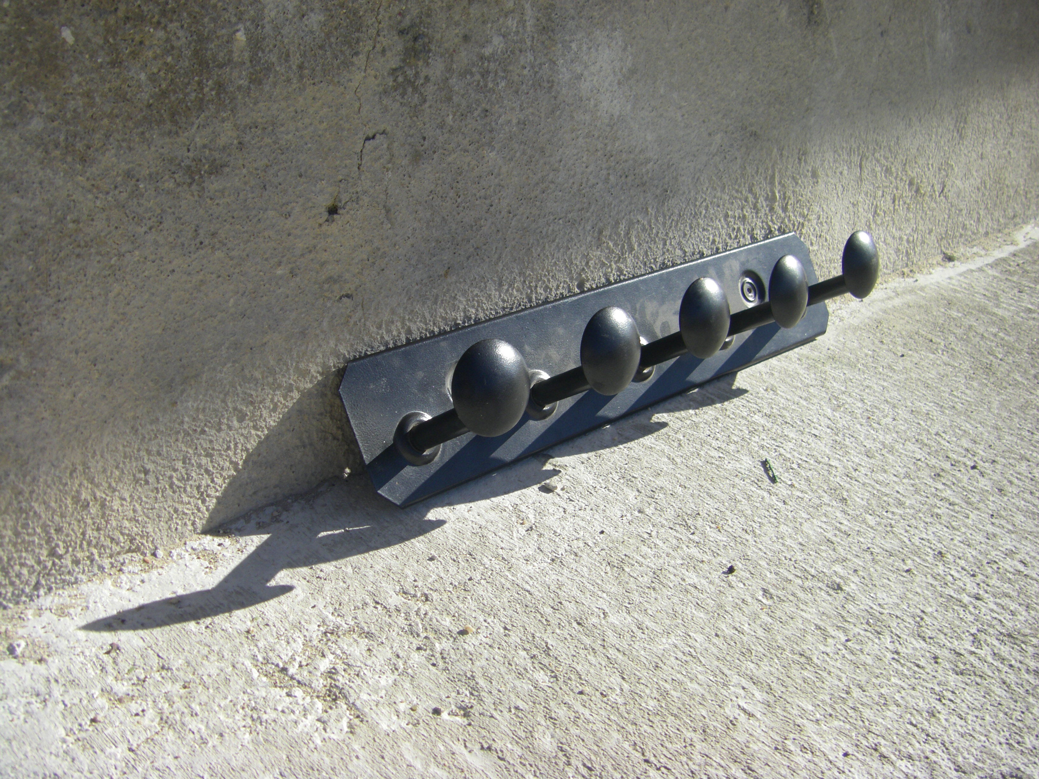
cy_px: 390
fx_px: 1141
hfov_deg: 49.0
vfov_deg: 37.7
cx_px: 520
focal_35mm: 38
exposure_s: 1/160
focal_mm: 6.3
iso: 64
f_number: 7
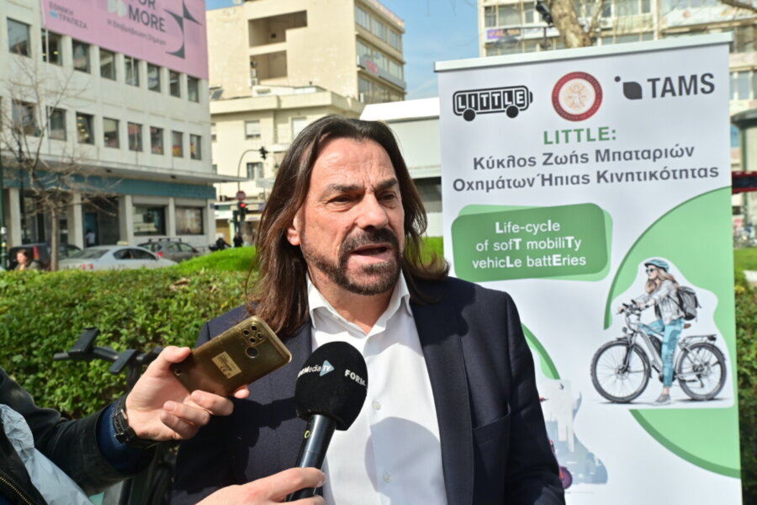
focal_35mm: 36
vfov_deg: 36.9
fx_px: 757
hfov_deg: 53.1
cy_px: 252
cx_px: 378
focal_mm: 36
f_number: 9
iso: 250
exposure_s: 1/640
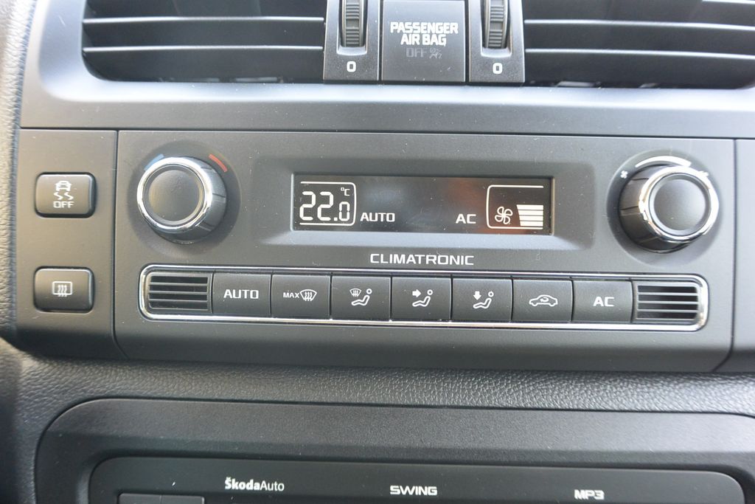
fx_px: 566
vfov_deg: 47.9
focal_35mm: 27
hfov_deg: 67.4
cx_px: 378
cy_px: 252
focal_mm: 10
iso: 560
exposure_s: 1/60
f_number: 3.5
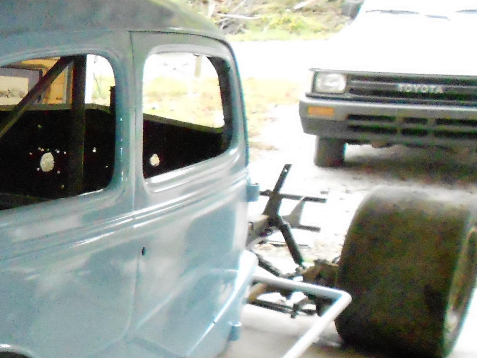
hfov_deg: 24.3
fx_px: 978
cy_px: 341
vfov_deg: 20.2
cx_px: -125
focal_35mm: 71
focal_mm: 4.6
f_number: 3.2
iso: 1600
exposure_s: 1/100
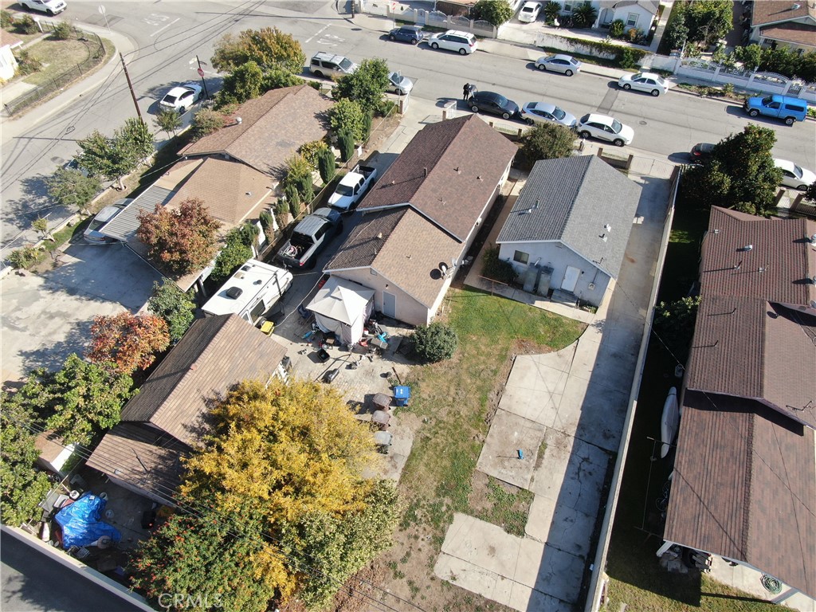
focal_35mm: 24
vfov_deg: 56.8
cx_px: 408
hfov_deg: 71.6
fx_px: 566
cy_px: 306
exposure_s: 1/640
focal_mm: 4.39
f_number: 2.8
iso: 100
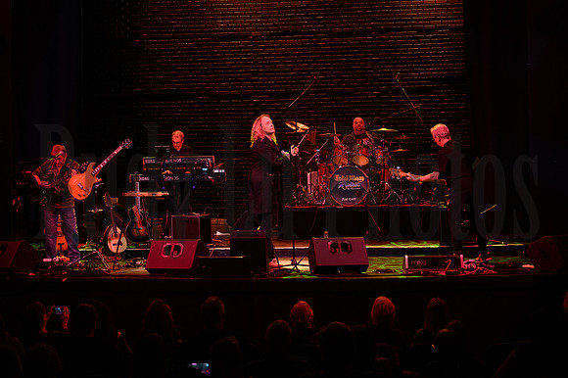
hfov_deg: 33.4
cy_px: 189
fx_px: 946
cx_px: 284
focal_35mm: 60
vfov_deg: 22.6
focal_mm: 60
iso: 6400
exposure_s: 1/125
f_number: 5.6
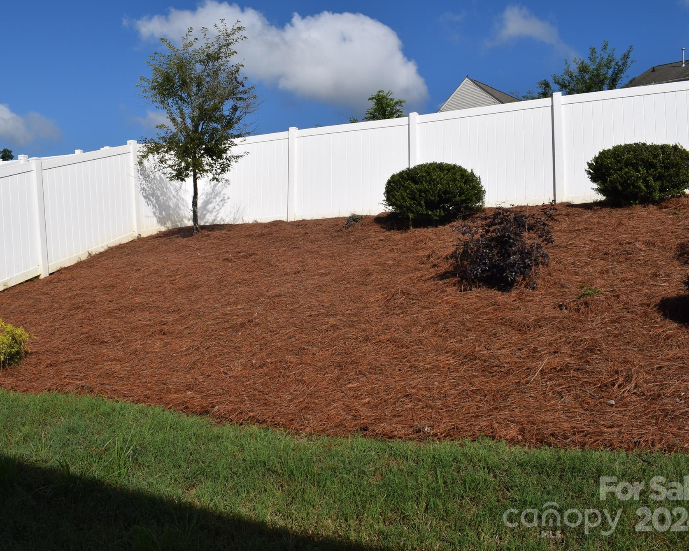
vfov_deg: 47.1
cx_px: 314
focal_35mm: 31
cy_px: 273
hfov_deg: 57.1
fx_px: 632
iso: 200
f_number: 11
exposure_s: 1/500
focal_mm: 18
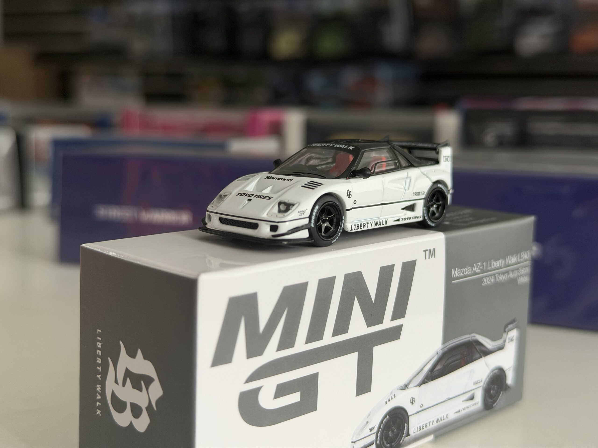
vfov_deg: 30.3
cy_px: 224
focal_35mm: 48
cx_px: 299
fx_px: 829
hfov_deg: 39.7
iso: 100
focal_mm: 6.76
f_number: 1.78
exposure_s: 1/62
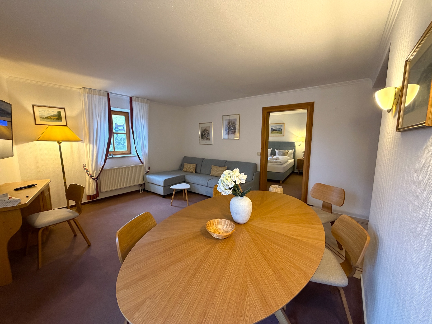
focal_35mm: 14
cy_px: 162
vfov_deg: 85.7
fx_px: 175
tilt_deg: -6.8
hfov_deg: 102.1
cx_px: 216
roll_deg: +0.1
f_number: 2.2
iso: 250
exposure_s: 1/50
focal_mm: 2.22
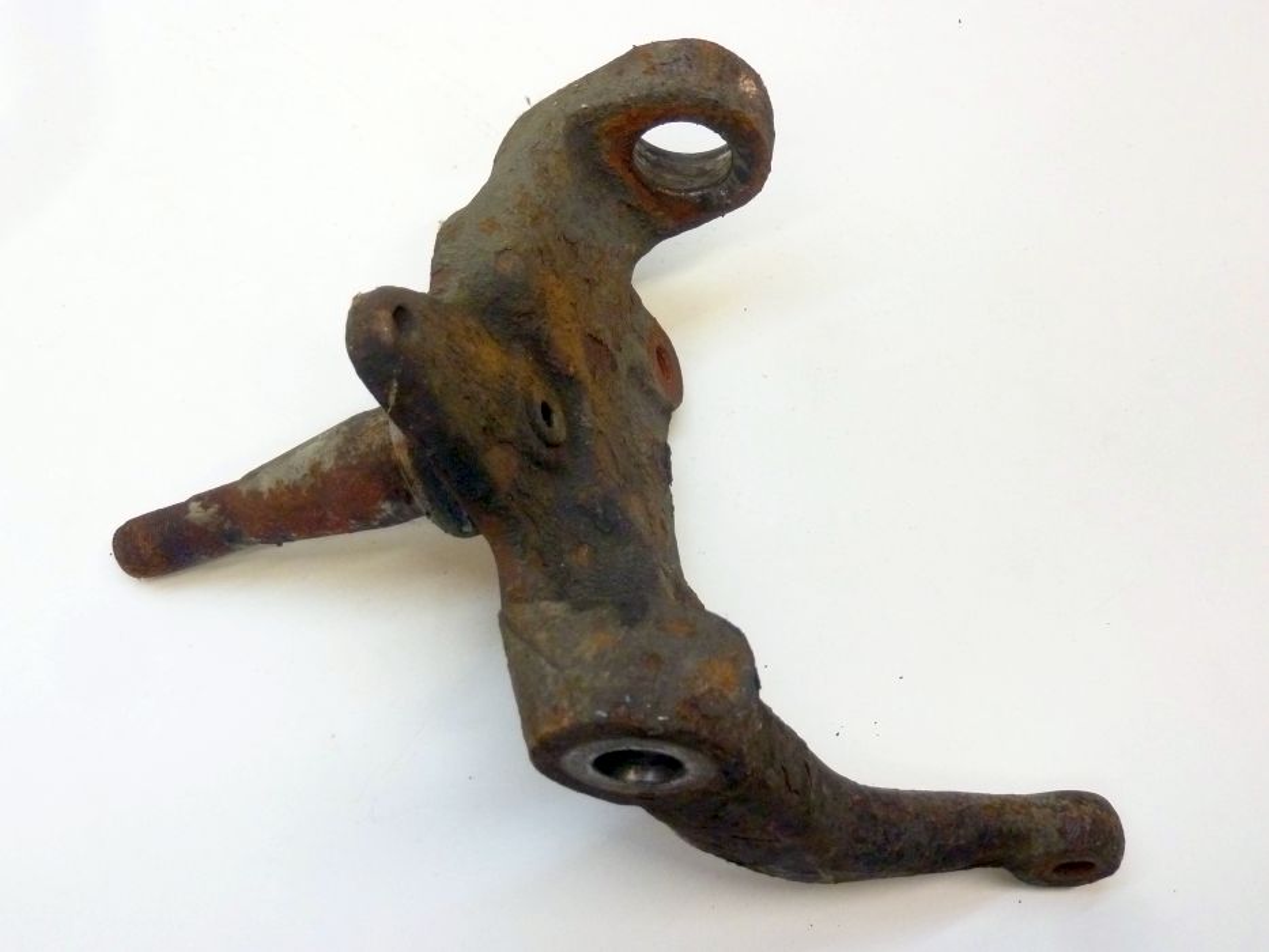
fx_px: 1357
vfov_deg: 38.7
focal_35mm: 37
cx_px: 634
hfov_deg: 50.1
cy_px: 476
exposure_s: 1/30
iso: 400
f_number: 3.6
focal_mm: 6.1
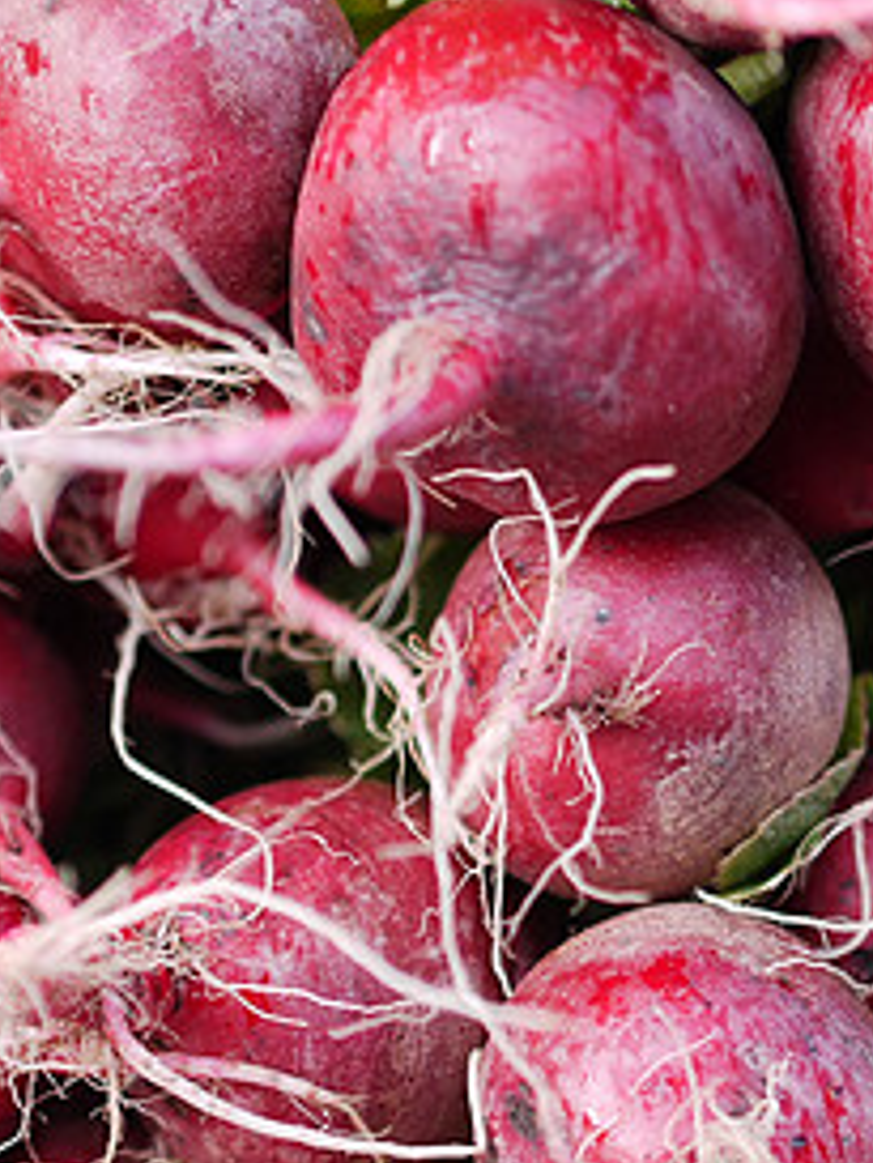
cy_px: 709
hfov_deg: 7.7
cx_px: 882
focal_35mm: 191
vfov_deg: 10.3
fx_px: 6418
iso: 100
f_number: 2
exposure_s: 1/125
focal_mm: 45
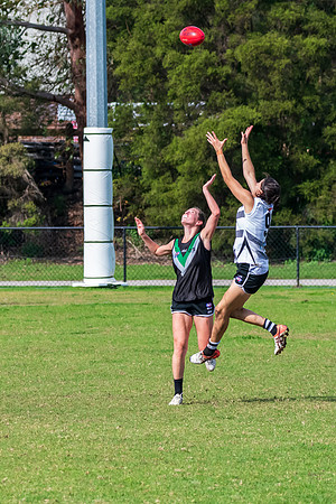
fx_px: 6865
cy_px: 275
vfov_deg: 4.2
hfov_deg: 2.8
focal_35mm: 490
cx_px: 277
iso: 800
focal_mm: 180
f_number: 8
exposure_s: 1/1250
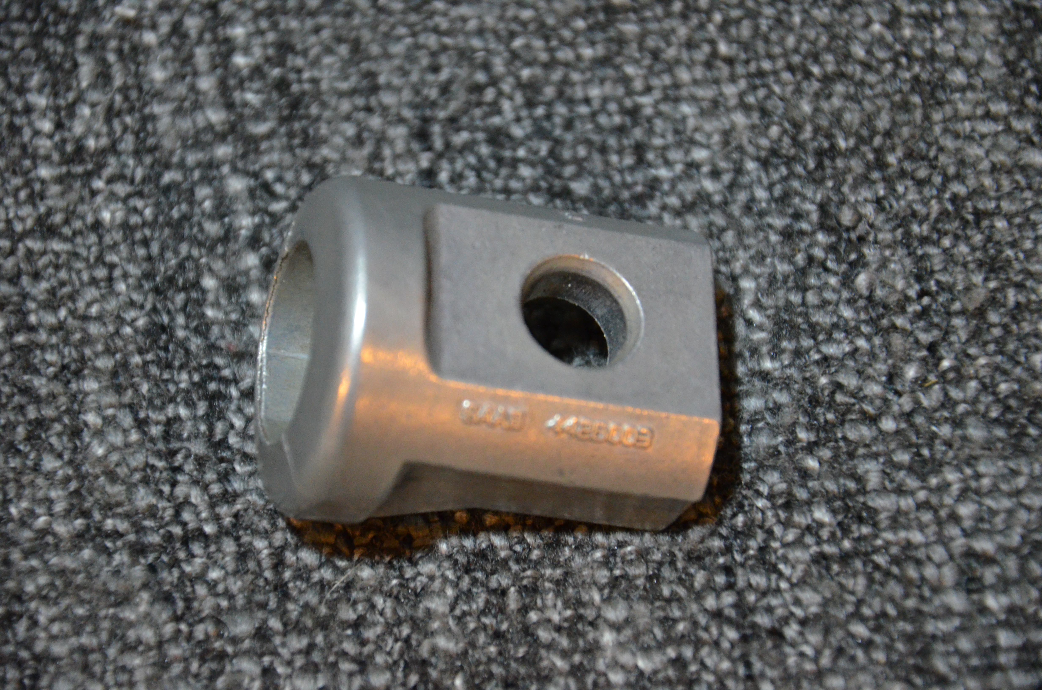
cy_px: 345
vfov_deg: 8.7
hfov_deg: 13.1
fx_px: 4549
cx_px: 521
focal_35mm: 158
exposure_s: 1/125
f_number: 5.6
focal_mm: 105
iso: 2500
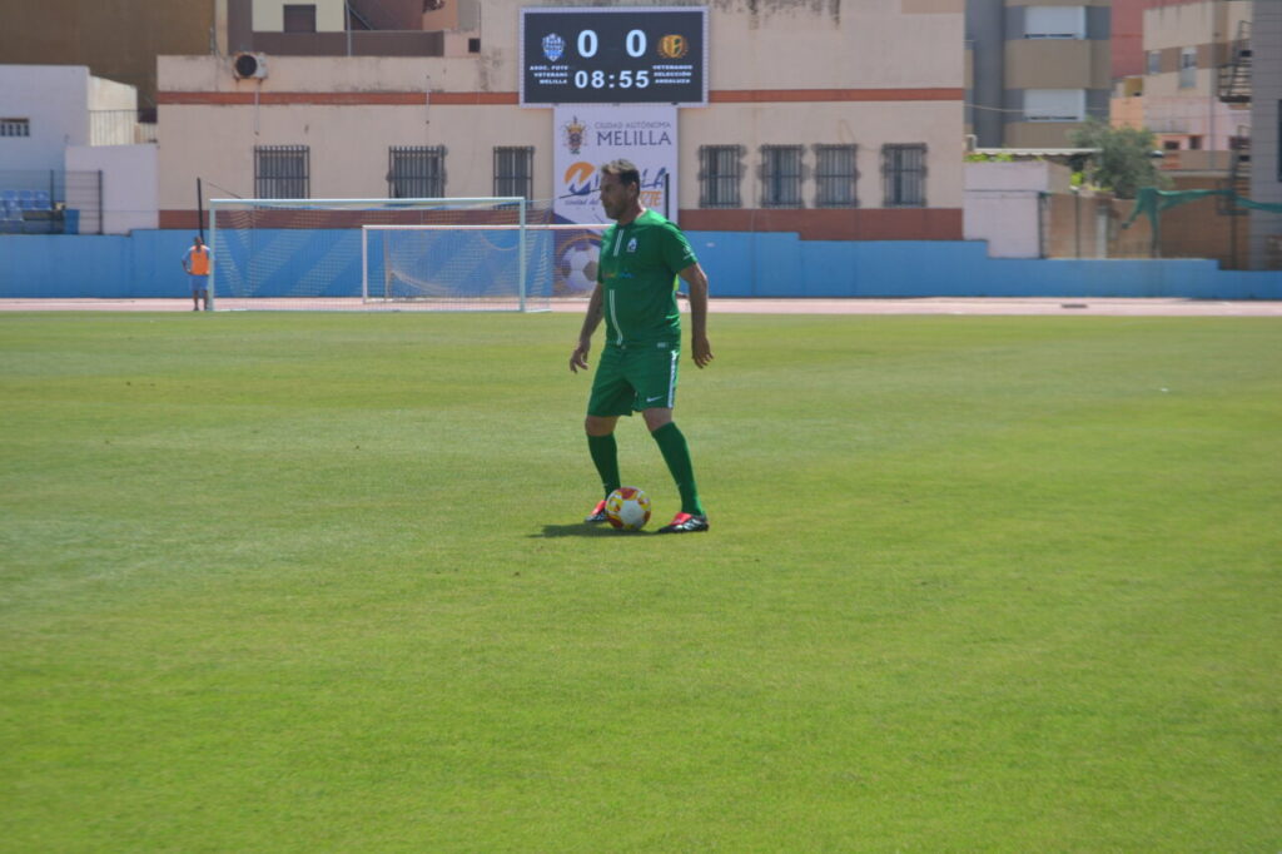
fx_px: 3738
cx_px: 641
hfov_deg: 19.5
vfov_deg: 13.0
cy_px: 427
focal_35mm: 105
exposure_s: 1/1600
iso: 400
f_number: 5.6
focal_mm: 70
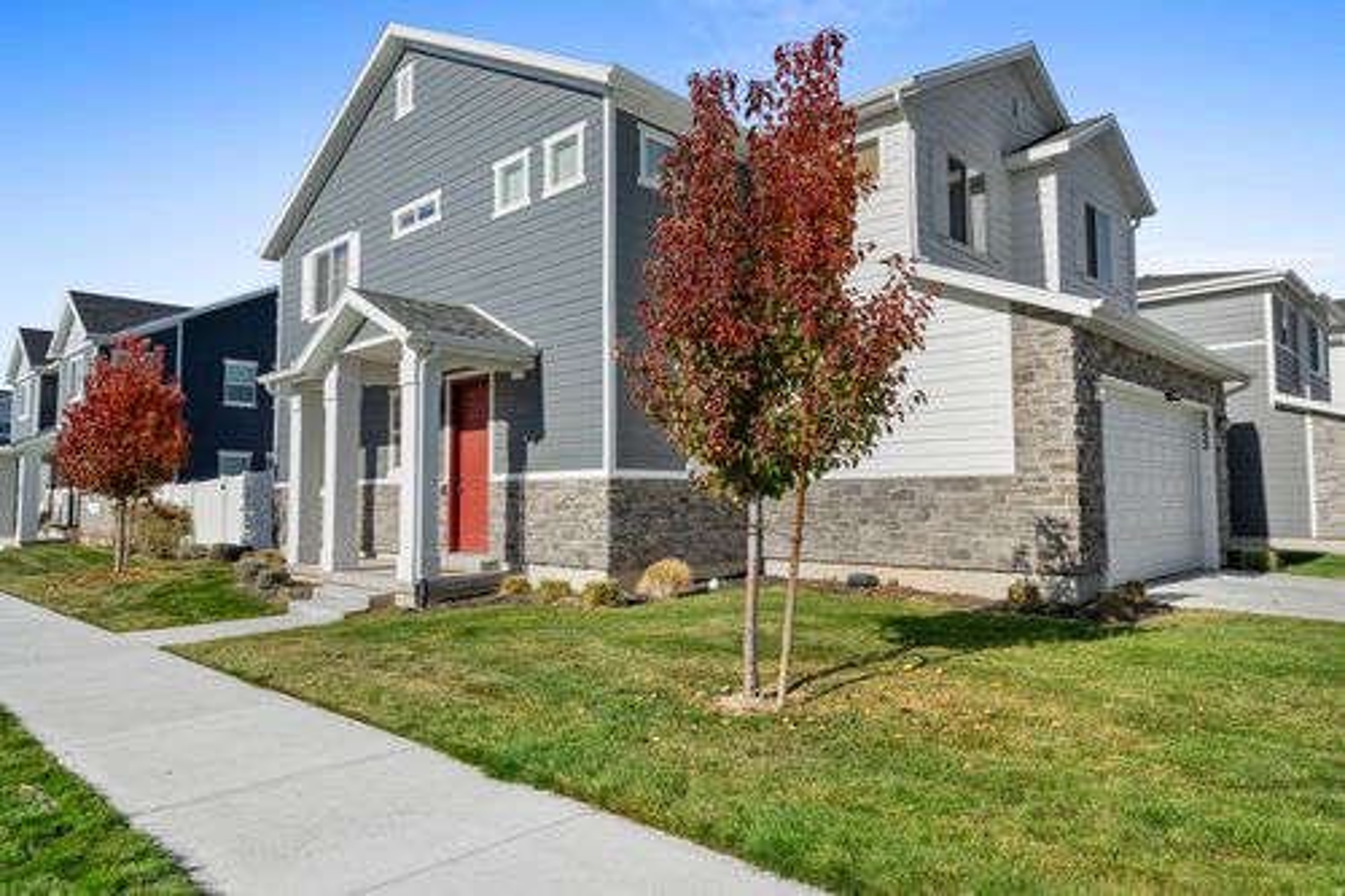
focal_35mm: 23
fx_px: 859
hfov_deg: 76.1
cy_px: 448
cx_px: 672
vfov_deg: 55.1
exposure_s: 1/500
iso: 320
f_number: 9
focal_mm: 23
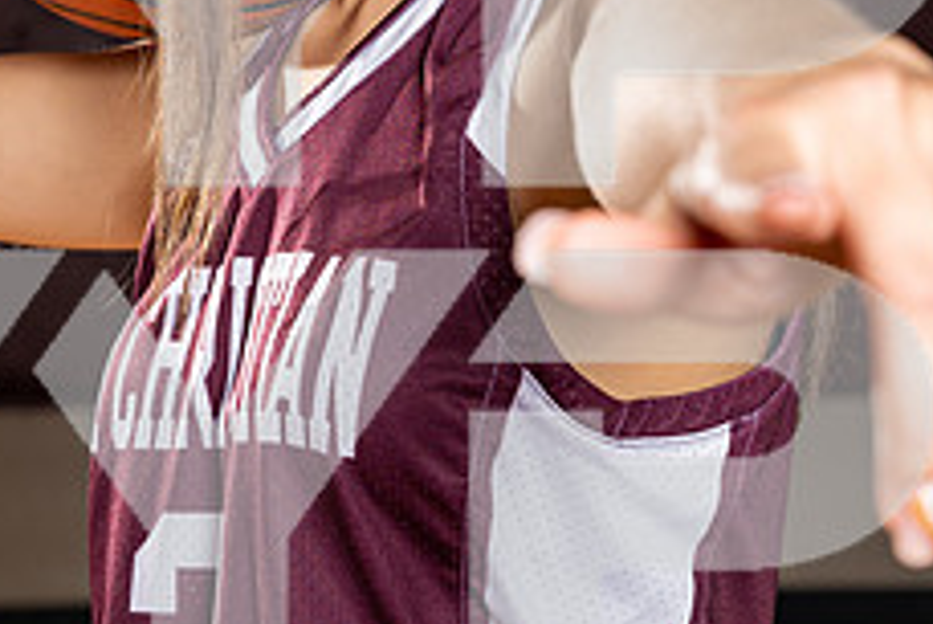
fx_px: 3682
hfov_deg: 14.4
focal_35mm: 142
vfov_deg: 9.6
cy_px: -27
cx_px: 403
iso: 200
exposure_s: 1/250
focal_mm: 56
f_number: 5.6
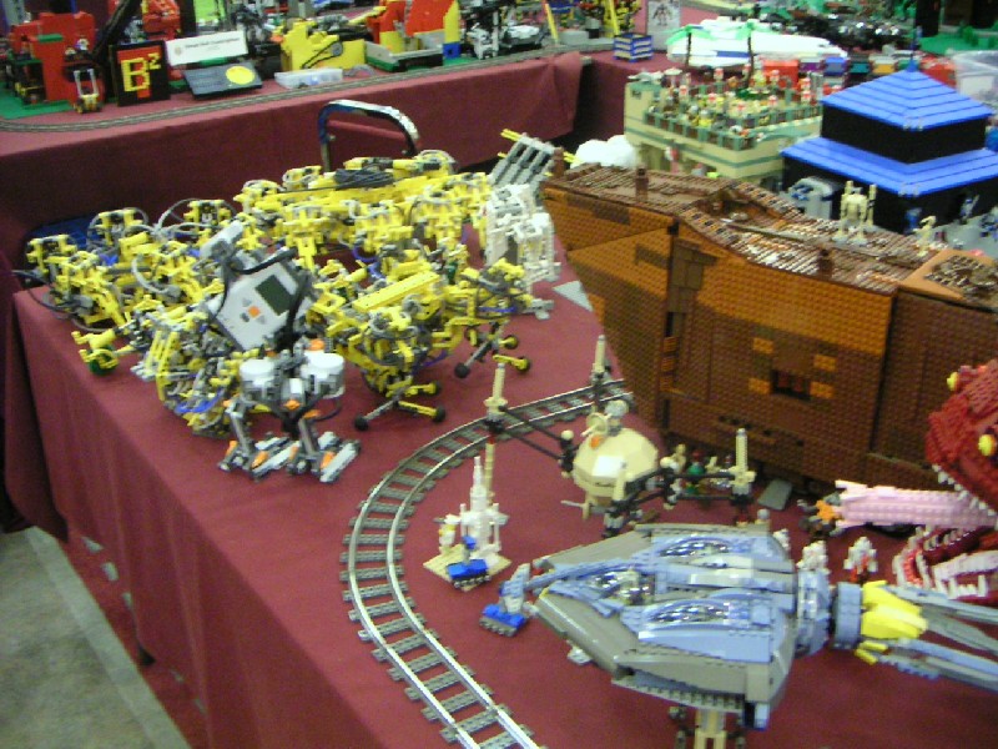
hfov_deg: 46.8
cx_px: 499
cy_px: 374
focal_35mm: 40
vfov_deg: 36.0
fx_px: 1153
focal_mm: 5.3
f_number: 2.9
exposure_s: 1/15
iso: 400
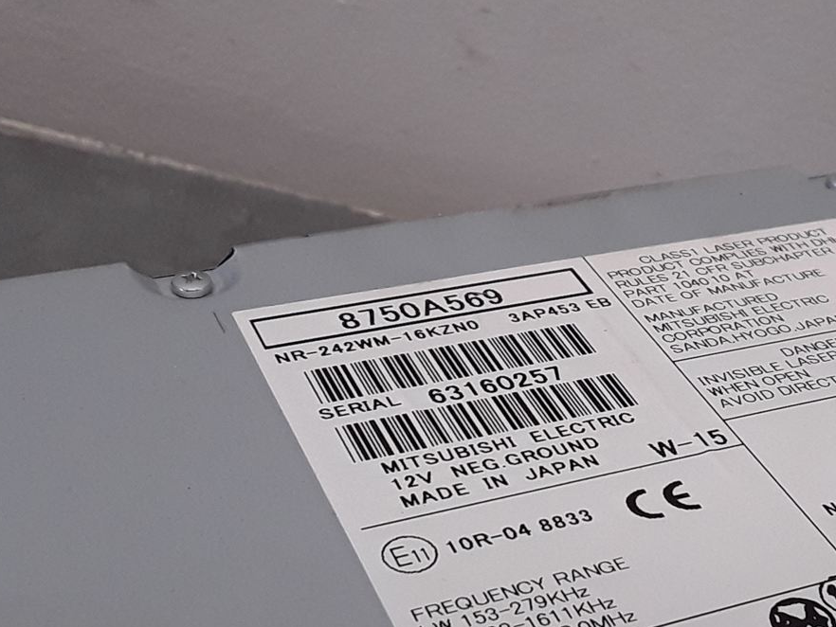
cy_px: 375
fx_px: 1570
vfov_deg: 22.6
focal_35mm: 65
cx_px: 578
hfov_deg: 29.5
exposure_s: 1/389
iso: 100
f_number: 1.9
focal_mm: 2.91
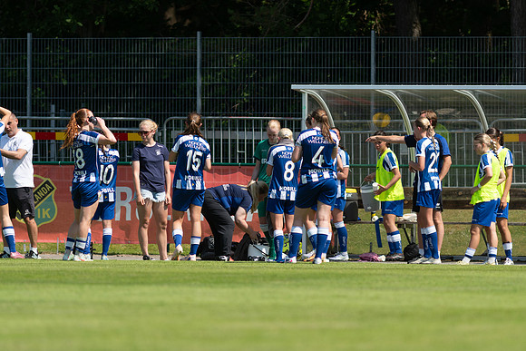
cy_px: 176
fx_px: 6576
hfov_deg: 4.6
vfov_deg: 3.1
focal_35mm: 450
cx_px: 263
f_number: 3.2
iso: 110
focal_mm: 300
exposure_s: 1/1600
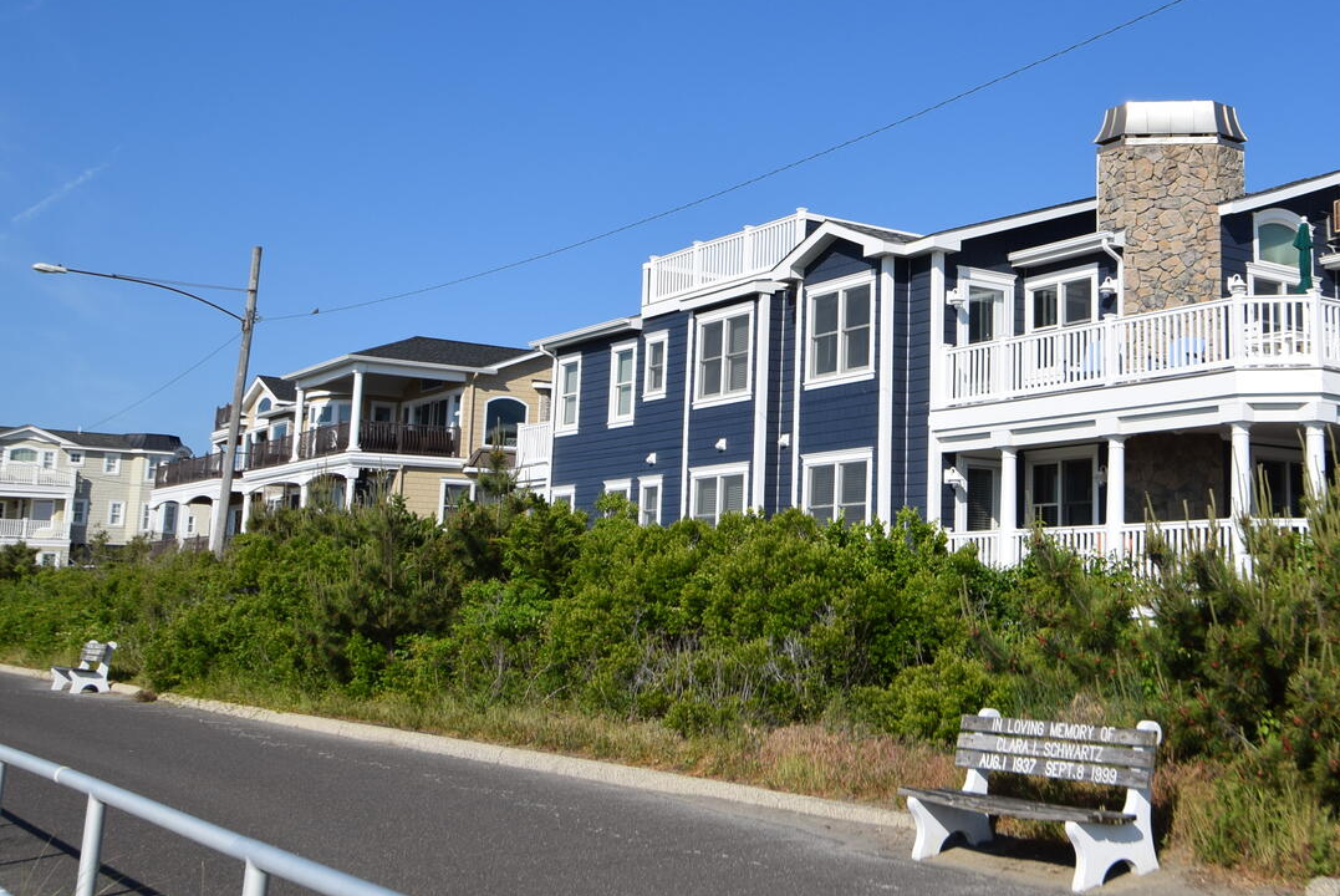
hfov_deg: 42.7
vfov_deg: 29.8
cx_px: 946
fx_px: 1676
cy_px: 336
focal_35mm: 45
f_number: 11
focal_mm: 20
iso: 200
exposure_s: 1/500
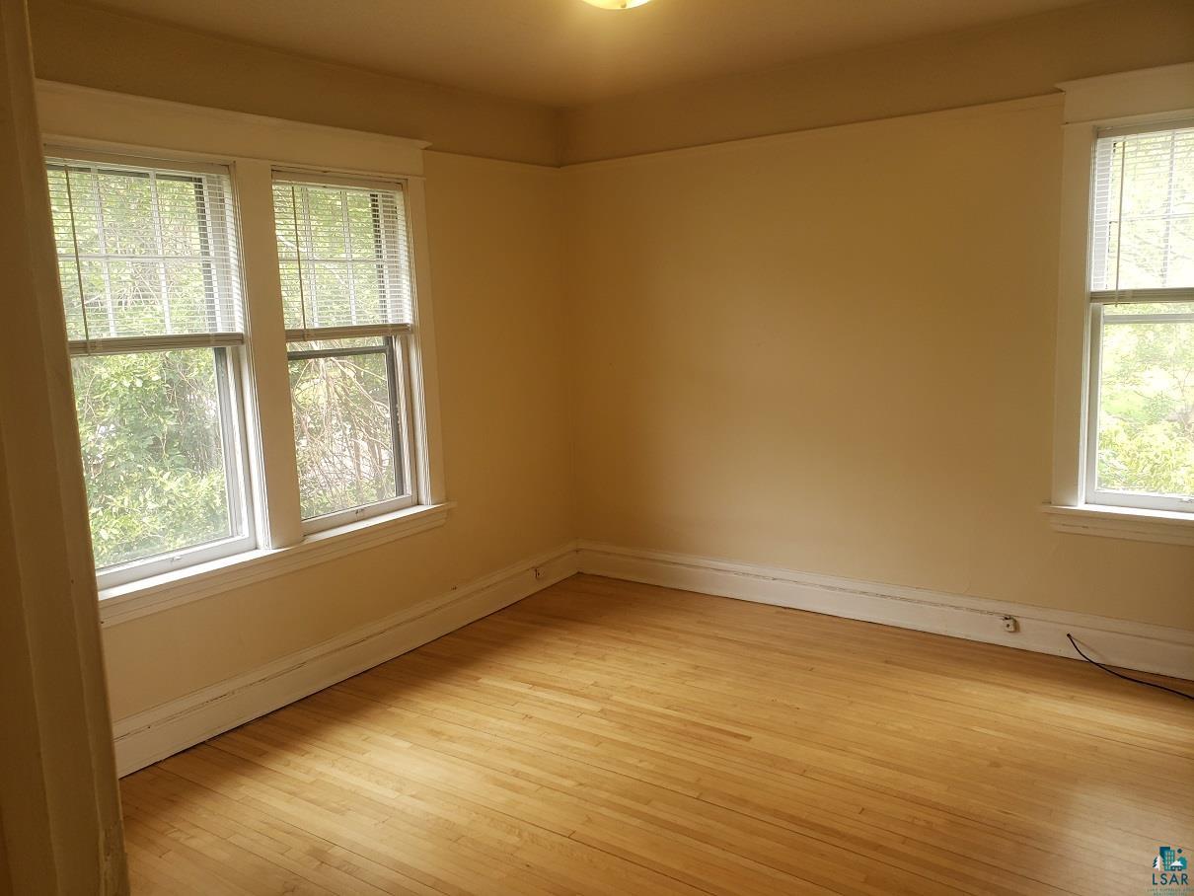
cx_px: 597
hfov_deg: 67.3
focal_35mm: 26
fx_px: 897
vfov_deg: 53.1
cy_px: 448
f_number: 2.4
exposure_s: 1/60
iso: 100
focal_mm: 4.3
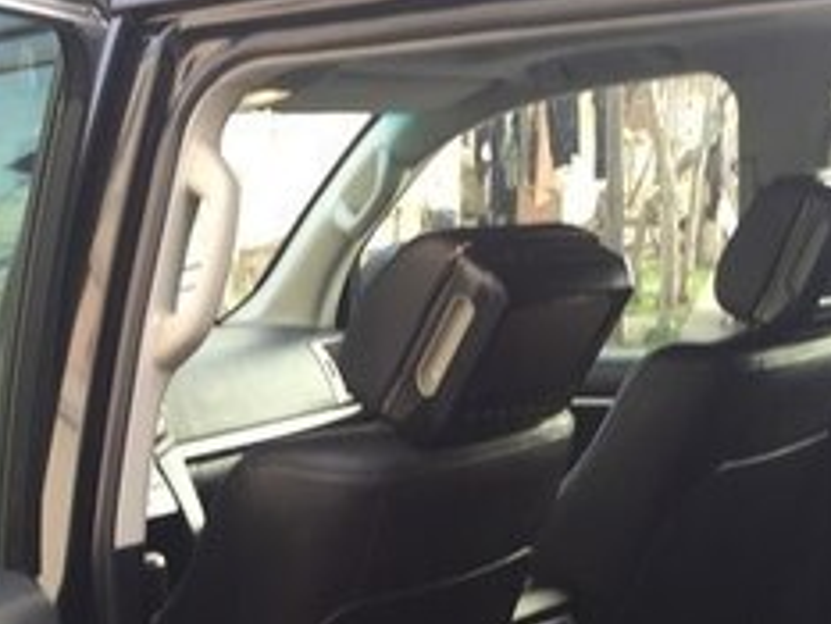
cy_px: 783
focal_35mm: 82
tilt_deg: -17.9
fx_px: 1970
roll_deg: +1.2
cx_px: 317
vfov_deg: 17.1
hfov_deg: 23.8
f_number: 2.2
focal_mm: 4.15
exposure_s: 1/50
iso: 32
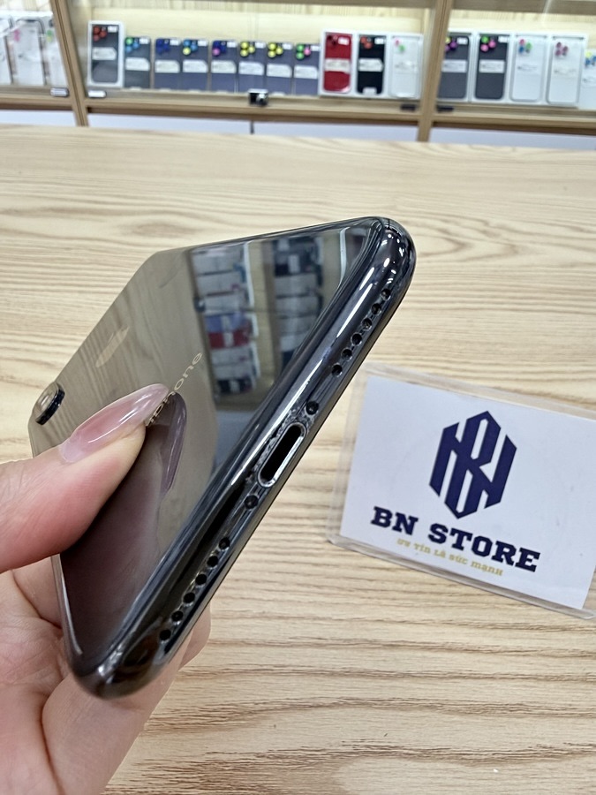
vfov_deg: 71.6
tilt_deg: -38.0
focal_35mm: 24
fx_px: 551
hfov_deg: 56.8
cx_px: 298
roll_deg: -2.9
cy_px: 398
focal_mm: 2.22
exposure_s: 1/120
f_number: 2.2
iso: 100
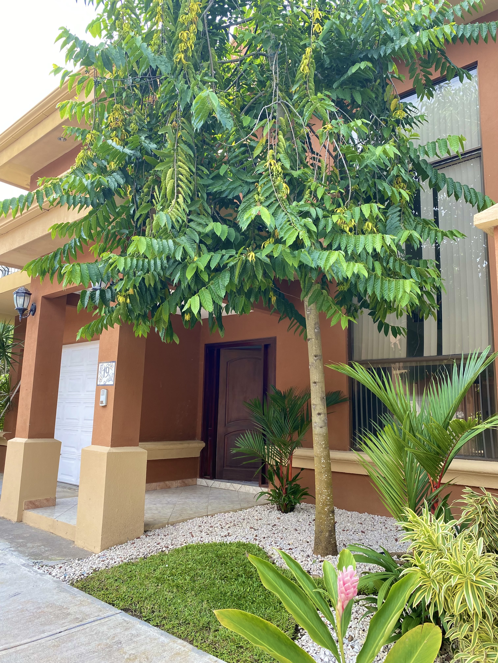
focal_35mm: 26
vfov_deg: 67.3
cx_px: 249
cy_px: 332
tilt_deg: +10.4
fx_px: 499
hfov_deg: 53.1
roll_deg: -1.8
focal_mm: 4.25
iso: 32
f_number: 1.8
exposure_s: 1/274
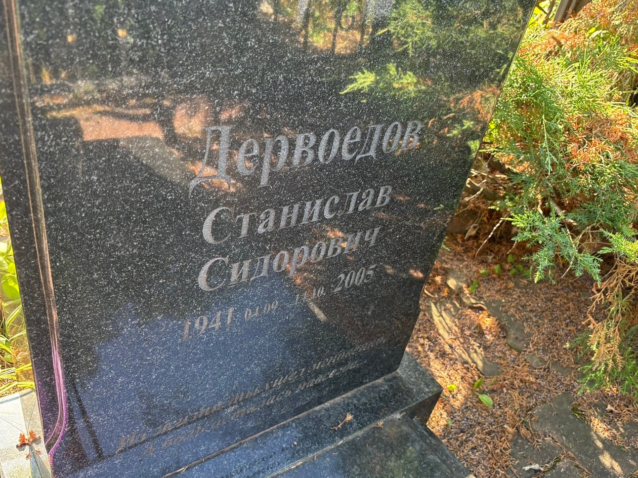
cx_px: 295
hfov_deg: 61.6
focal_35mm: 29
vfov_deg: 48.2
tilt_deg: -43.6
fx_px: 534
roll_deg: -12.1
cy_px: 257
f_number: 1.6
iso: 125
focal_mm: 5.96
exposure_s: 1/121
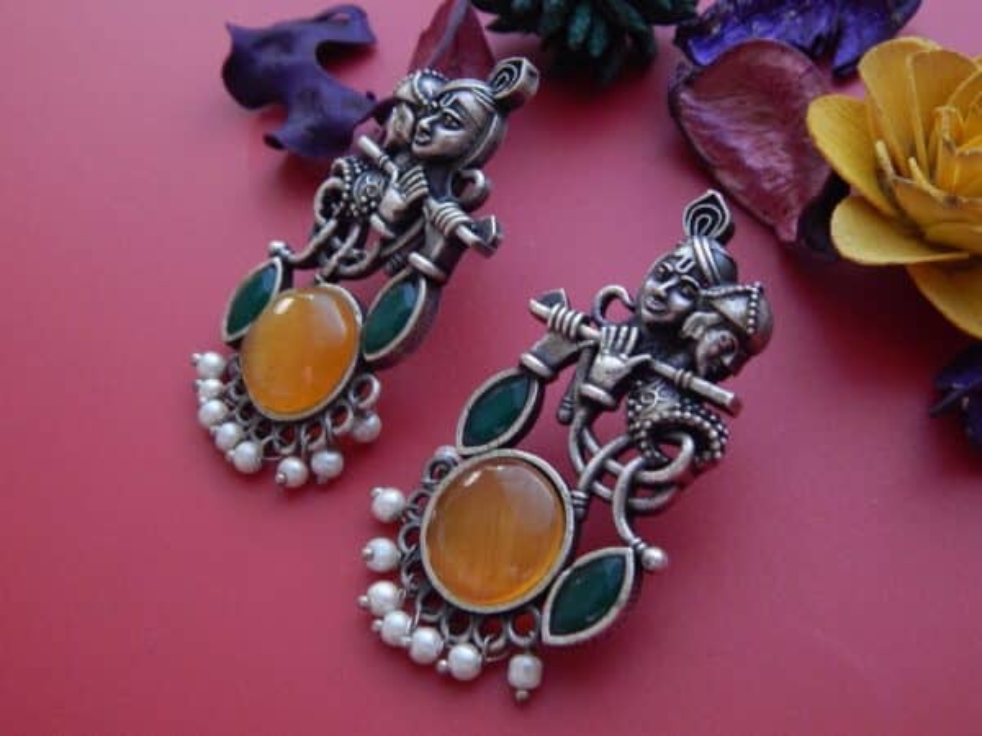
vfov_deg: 33.6
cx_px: 491
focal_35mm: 43
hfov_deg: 43.9
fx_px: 1220
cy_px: 368
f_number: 3.6
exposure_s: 1/10
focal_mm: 7.7
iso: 400
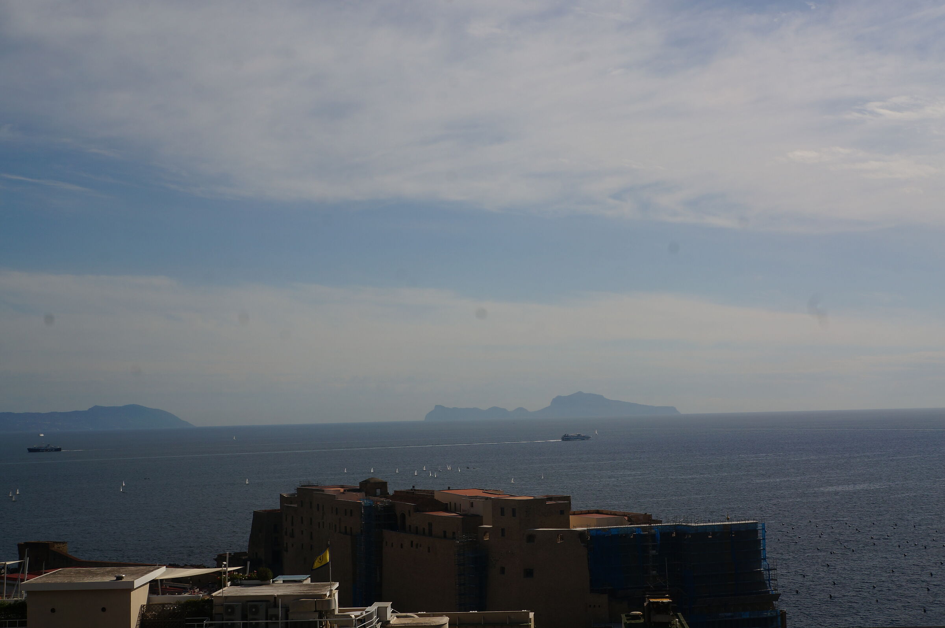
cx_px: 472
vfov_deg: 28.0
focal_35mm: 48
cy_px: 314
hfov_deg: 41.2
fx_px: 1259
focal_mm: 32
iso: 100
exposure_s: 1/125
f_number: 13
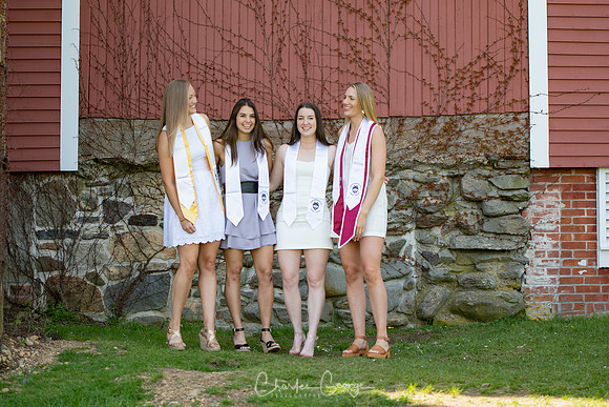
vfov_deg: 13.0
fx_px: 1777
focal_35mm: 105
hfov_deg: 19.5
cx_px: 304
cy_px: 204
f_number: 2.8
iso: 100
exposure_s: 1/250
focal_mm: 70
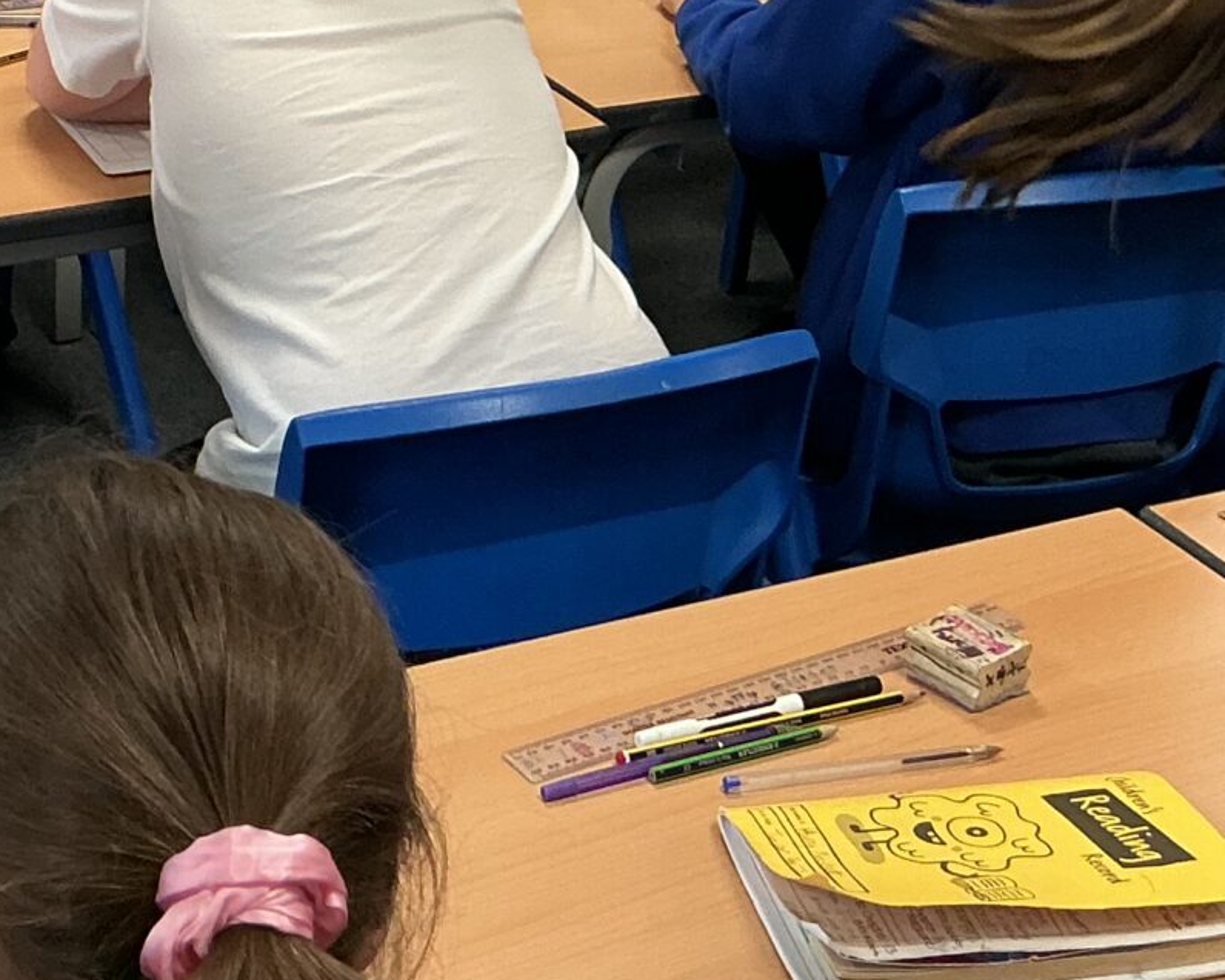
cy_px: -92
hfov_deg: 21.0
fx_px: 3300
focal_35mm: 91
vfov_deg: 16.4
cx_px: 560
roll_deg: -1.6
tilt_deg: -16.6
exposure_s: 1/60
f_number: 1.8
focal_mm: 3
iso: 100
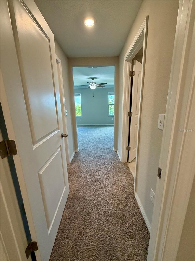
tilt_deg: -12.8
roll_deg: +0.9
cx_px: 98
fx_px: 105
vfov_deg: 102.1
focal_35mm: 14
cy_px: 130
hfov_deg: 85.7
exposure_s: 1/120
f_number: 2.2
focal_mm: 2.22
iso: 250
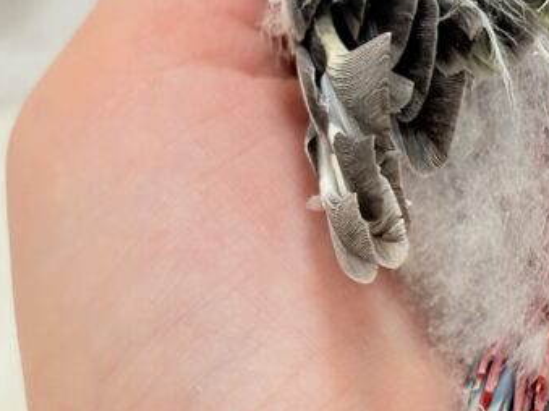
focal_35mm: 184
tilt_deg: -34.3
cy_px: 353
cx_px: 552
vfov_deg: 8.0
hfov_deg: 10.7
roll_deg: +6.1
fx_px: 2917
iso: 40
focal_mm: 5.96
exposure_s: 1/50
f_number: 1.6
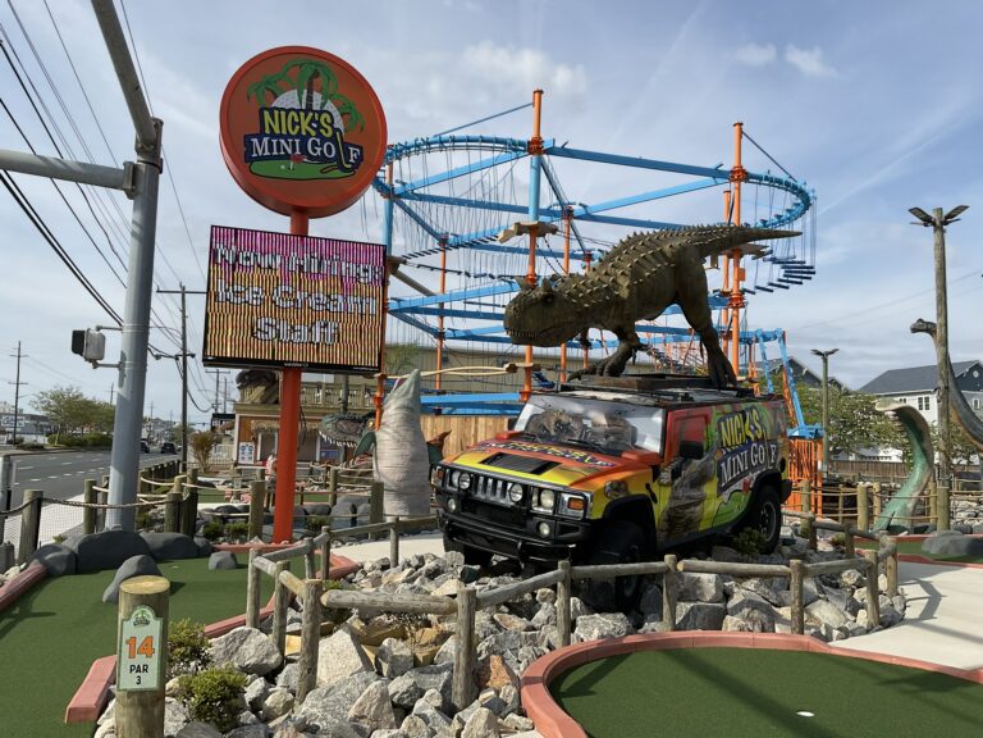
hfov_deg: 61.7
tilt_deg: +6.4
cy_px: 369
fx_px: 824
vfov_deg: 48.2
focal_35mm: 29
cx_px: 492
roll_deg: -1.8
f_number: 1.8
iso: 16
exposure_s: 1/2320
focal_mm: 3
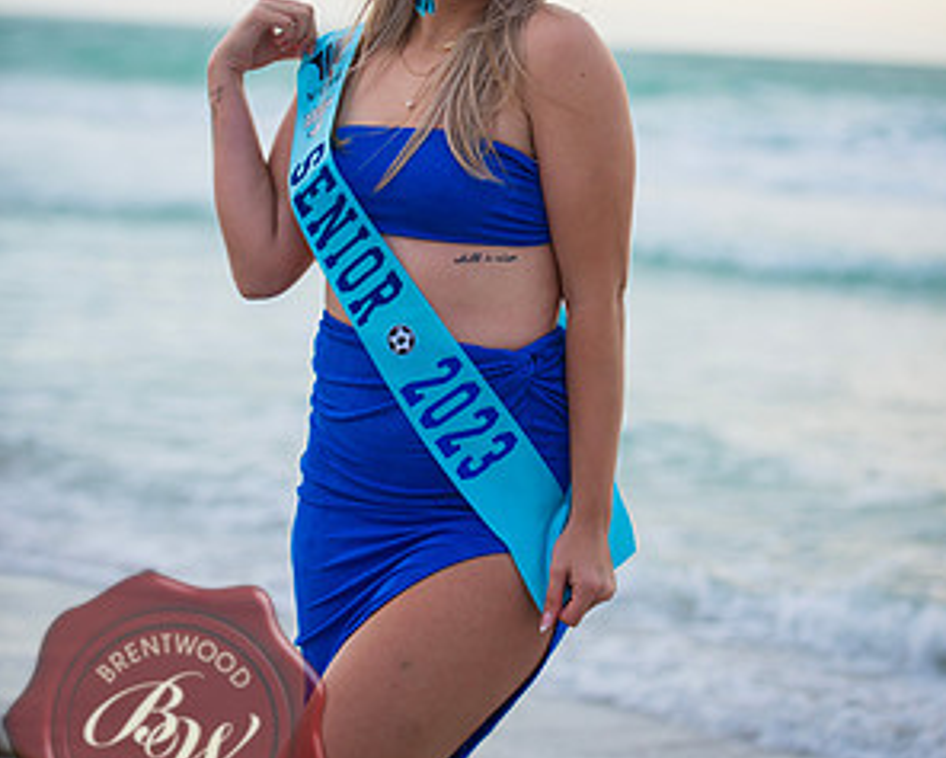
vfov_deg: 13.2
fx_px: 3277
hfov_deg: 16.4
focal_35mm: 117
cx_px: 476
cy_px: 230
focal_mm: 82
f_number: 2.8
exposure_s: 1/200
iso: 100
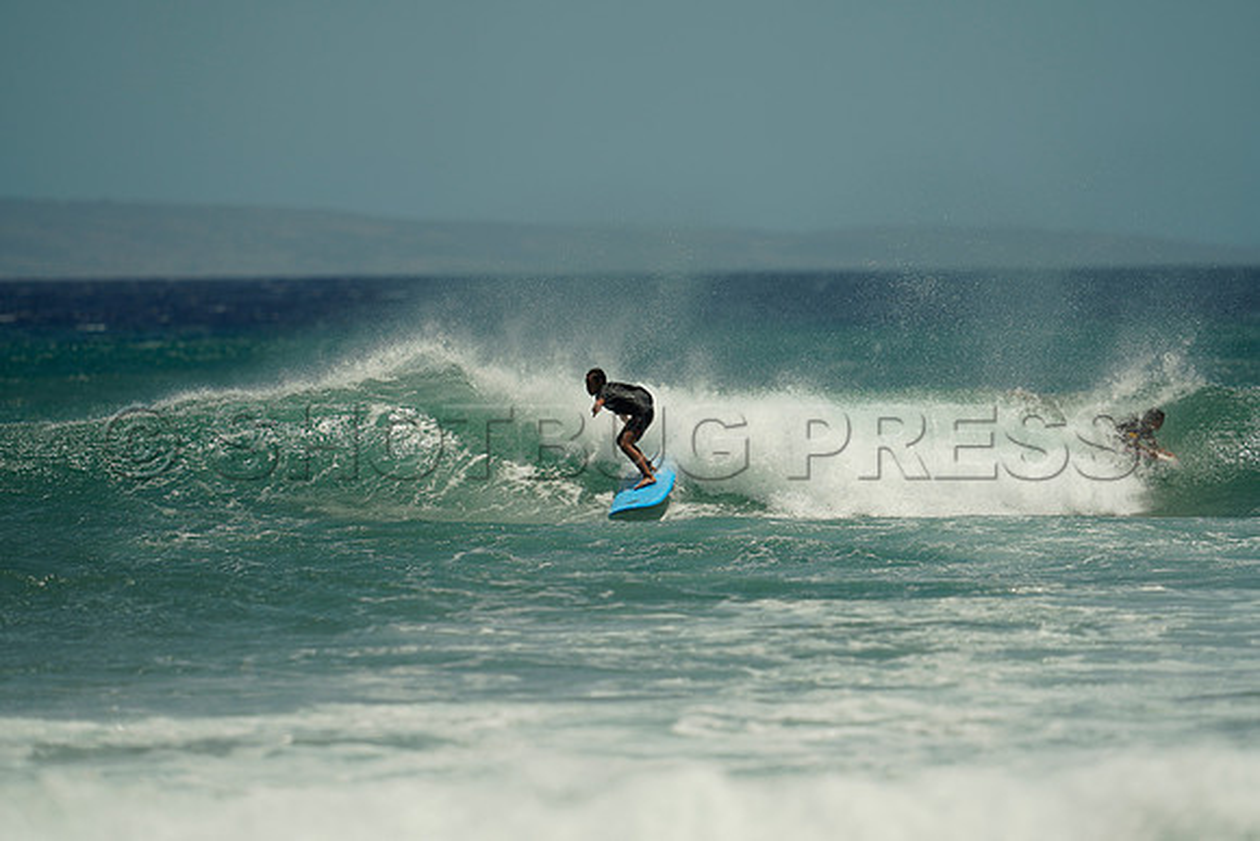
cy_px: 420
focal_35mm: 400
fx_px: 14003
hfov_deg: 5.2
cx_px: 630
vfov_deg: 3.4
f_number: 3.5
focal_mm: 400
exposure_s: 1/1600
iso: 100
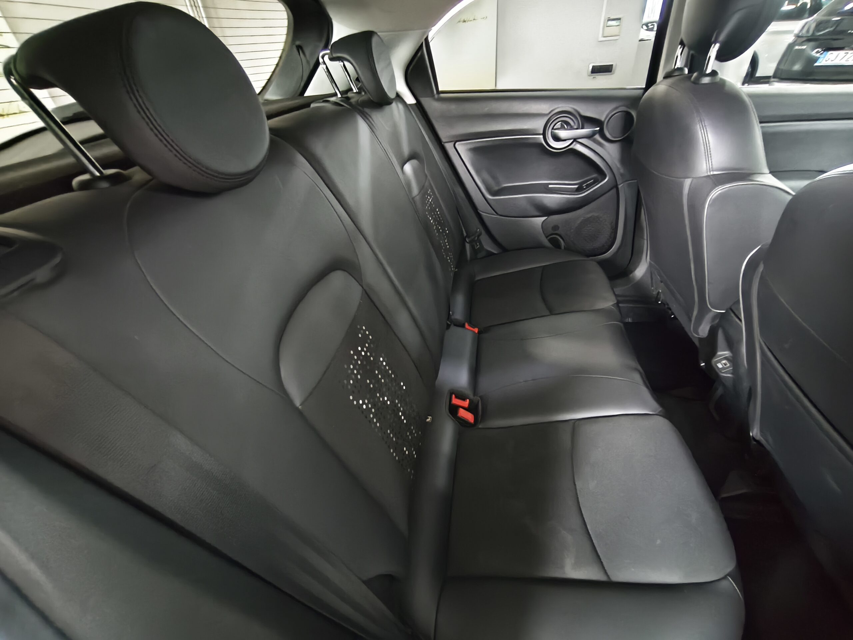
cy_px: 320
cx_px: 426
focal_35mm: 15
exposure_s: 1/10
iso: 3200
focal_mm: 1.91
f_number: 2.2
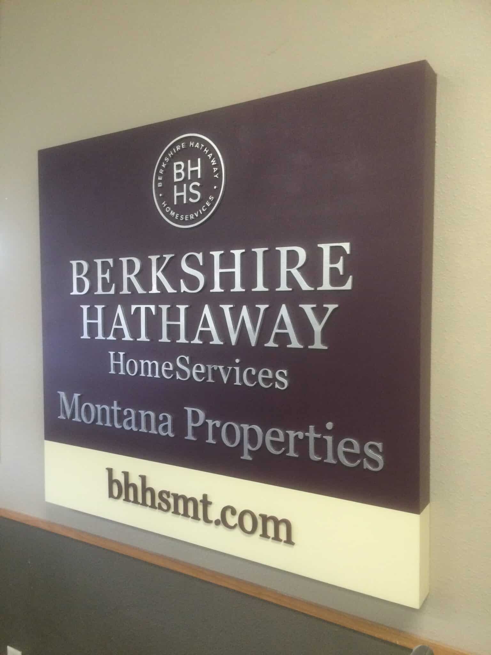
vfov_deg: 61.7
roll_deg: +0.8
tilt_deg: -1.6
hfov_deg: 48.2
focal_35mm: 29
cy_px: 328
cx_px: 246
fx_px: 548
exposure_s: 1/30
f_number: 2.2
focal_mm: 4.15
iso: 160
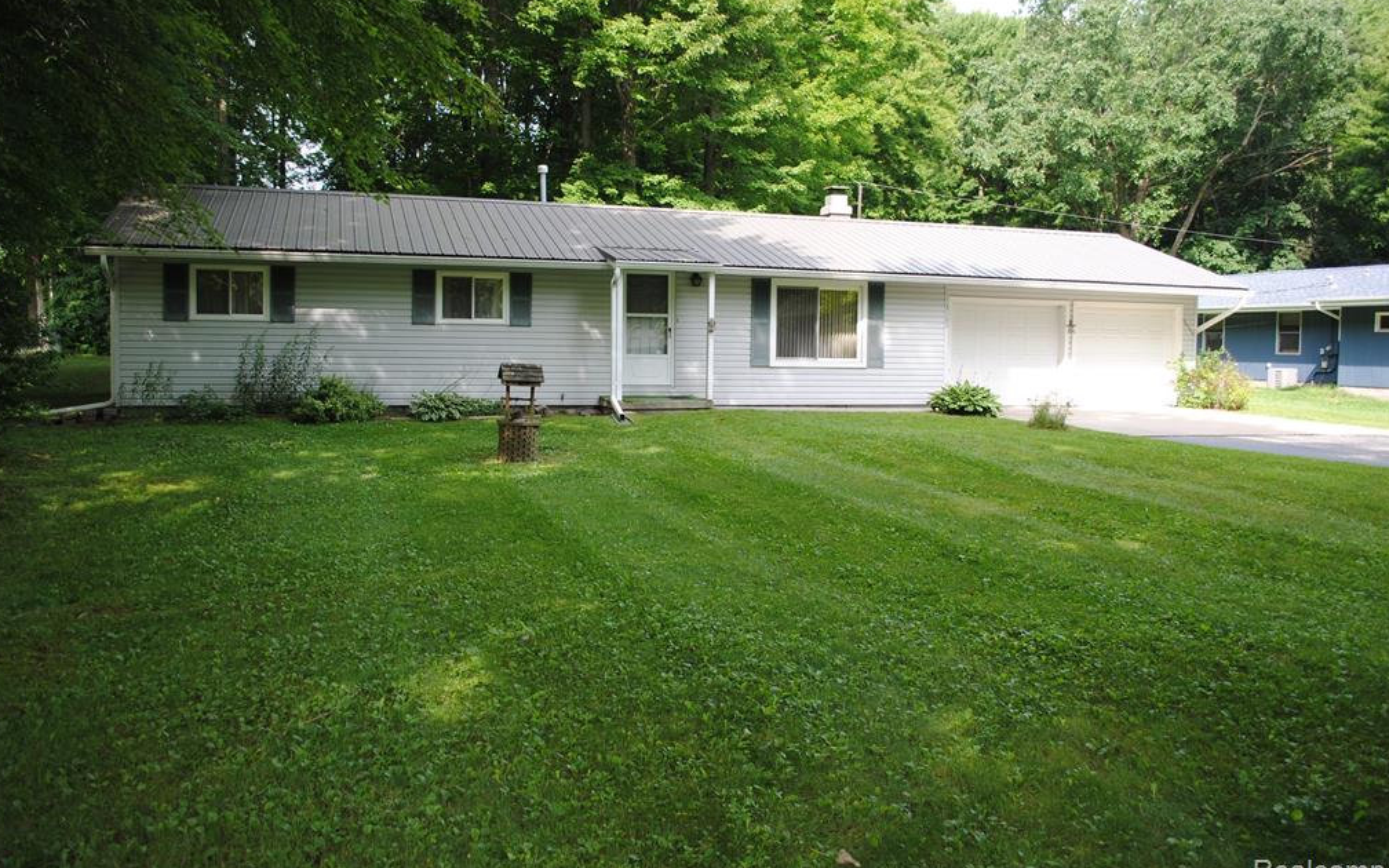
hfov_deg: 66.5
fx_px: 1060
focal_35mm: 28
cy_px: 420
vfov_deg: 44.5
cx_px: 688
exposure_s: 1/125
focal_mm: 18
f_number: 3.5
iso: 100
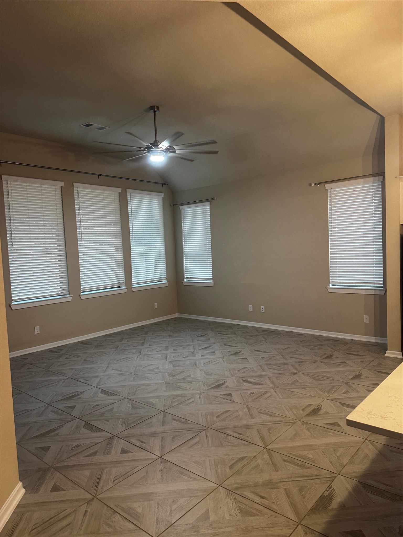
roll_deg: +2.9
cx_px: 202
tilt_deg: -3.3
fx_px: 373
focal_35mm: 24
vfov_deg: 71.6
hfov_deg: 56.8
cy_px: 268
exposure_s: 1/60
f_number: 1.78
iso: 320
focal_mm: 6.76
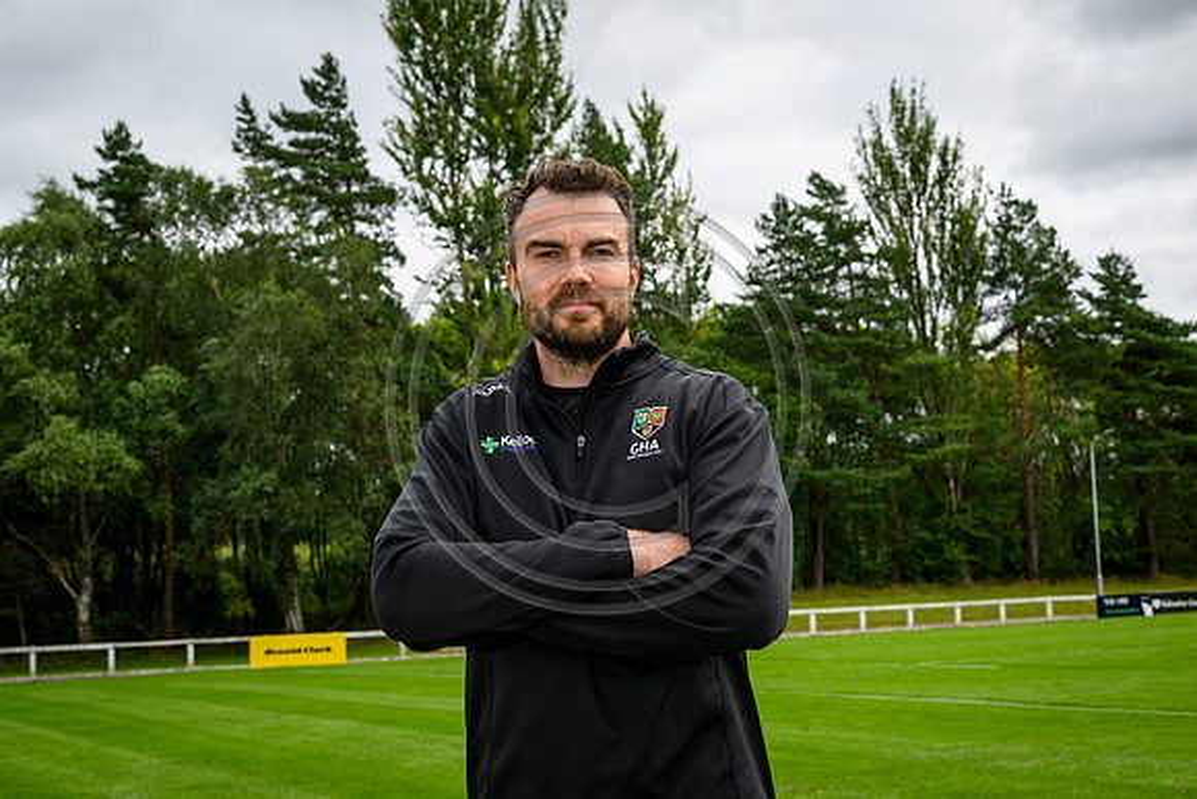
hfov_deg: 40.3
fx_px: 1630
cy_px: 400
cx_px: 598
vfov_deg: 27.5
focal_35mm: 49
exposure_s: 1/160
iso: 125
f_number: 8
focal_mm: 49
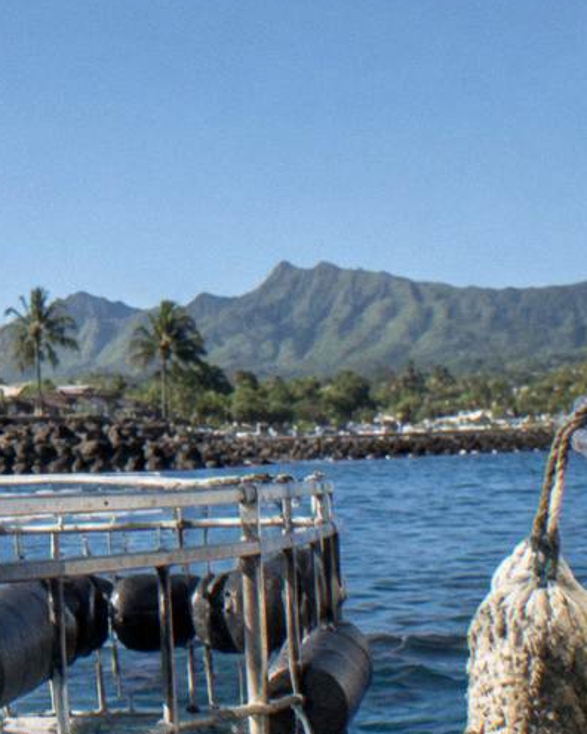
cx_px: 77
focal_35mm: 85
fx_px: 1846
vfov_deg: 22.2
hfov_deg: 17.8
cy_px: 594
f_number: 5.6
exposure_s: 1/500
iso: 200
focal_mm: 35
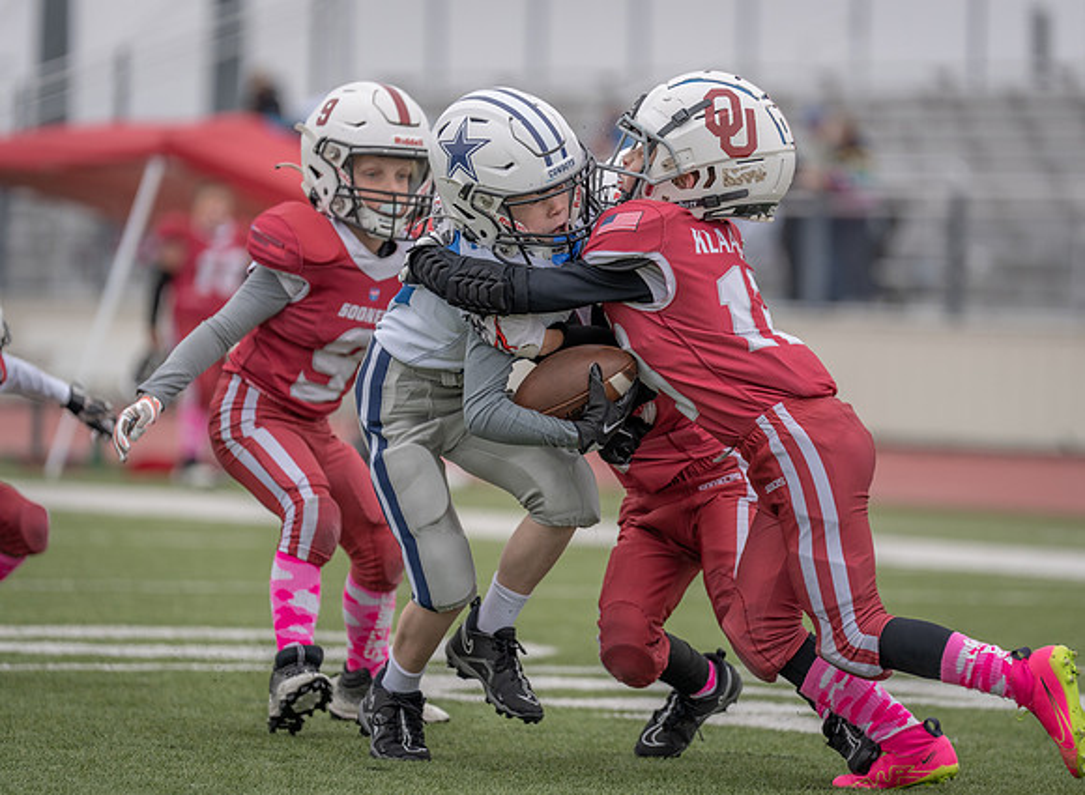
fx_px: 7570
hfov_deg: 8.2
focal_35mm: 244
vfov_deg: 6.0
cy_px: 371
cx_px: 588
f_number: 2.8
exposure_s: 1/1250
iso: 200
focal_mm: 197
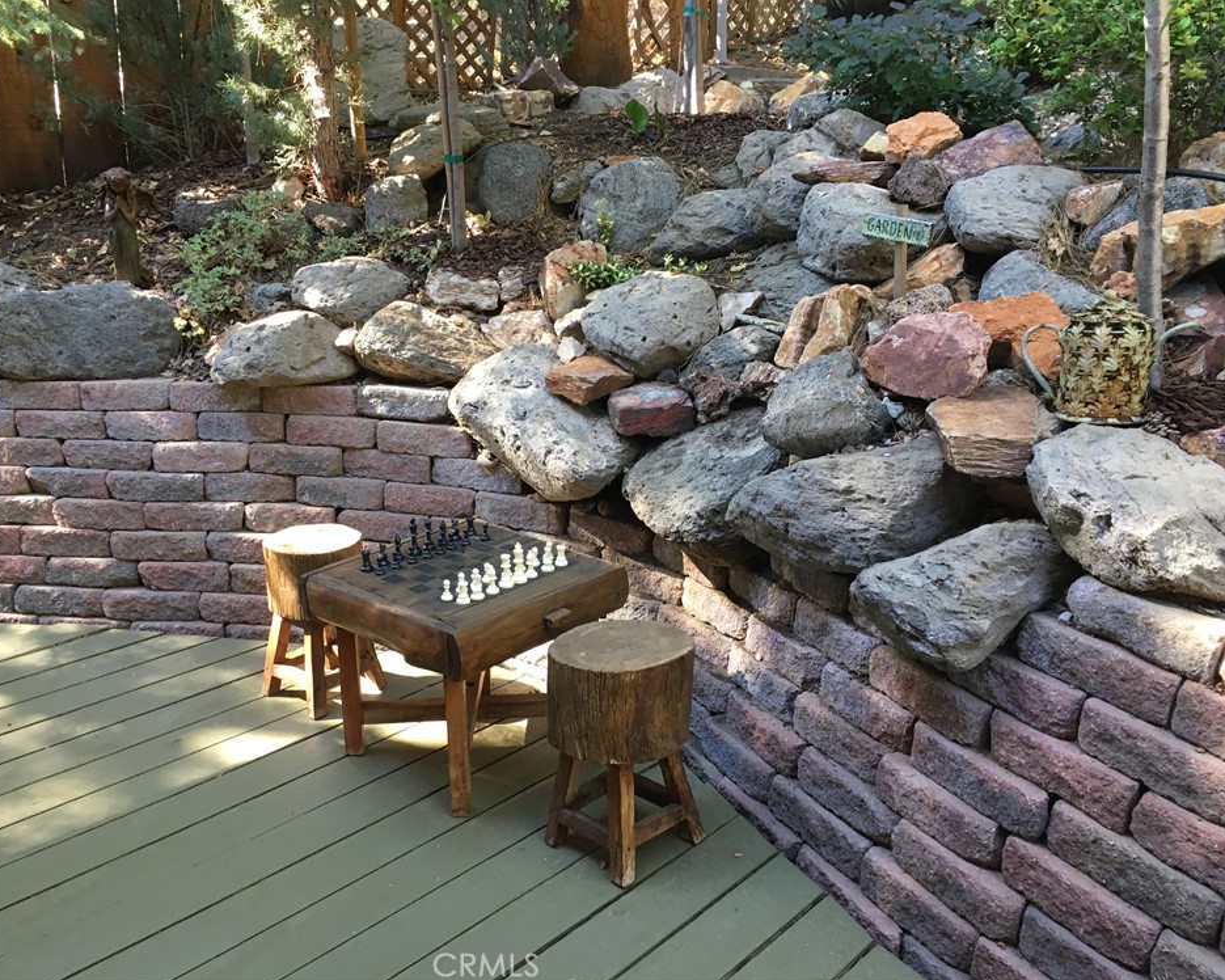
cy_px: 481
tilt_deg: -16.7
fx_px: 1124
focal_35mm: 31
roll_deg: -1.9
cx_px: 599
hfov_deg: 57.2
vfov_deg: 47.1
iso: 32
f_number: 2.2
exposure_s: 1/30
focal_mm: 4.15
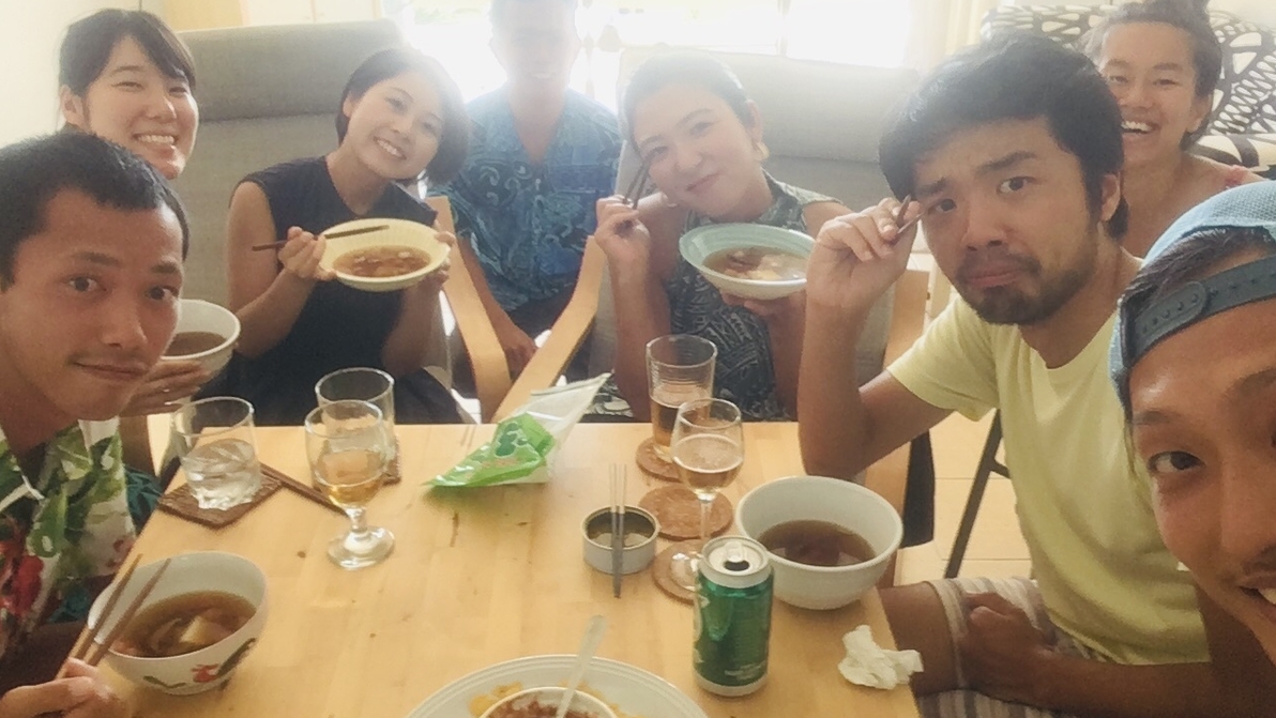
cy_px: 379
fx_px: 1151
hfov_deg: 58.0
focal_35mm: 34
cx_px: 638
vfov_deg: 34.7
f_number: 2.4
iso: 64
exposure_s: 1/33
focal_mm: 2.15
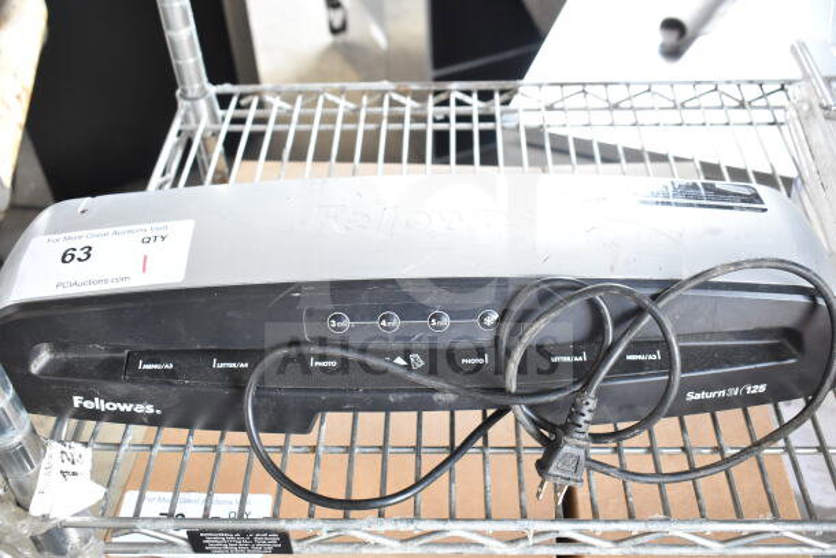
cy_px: 279
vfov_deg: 35.5
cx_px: 418
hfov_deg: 51.3
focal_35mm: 38
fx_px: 871
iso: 1600
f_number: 5.6
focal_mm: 25
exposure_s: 1/125
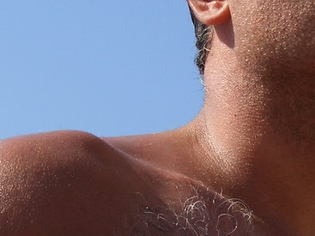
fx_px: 1965
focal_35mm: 216
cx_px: 288
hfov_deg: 9.1
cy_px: 47
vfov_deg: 6.9
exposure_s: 1/500
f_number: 6.6
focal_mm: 14.2
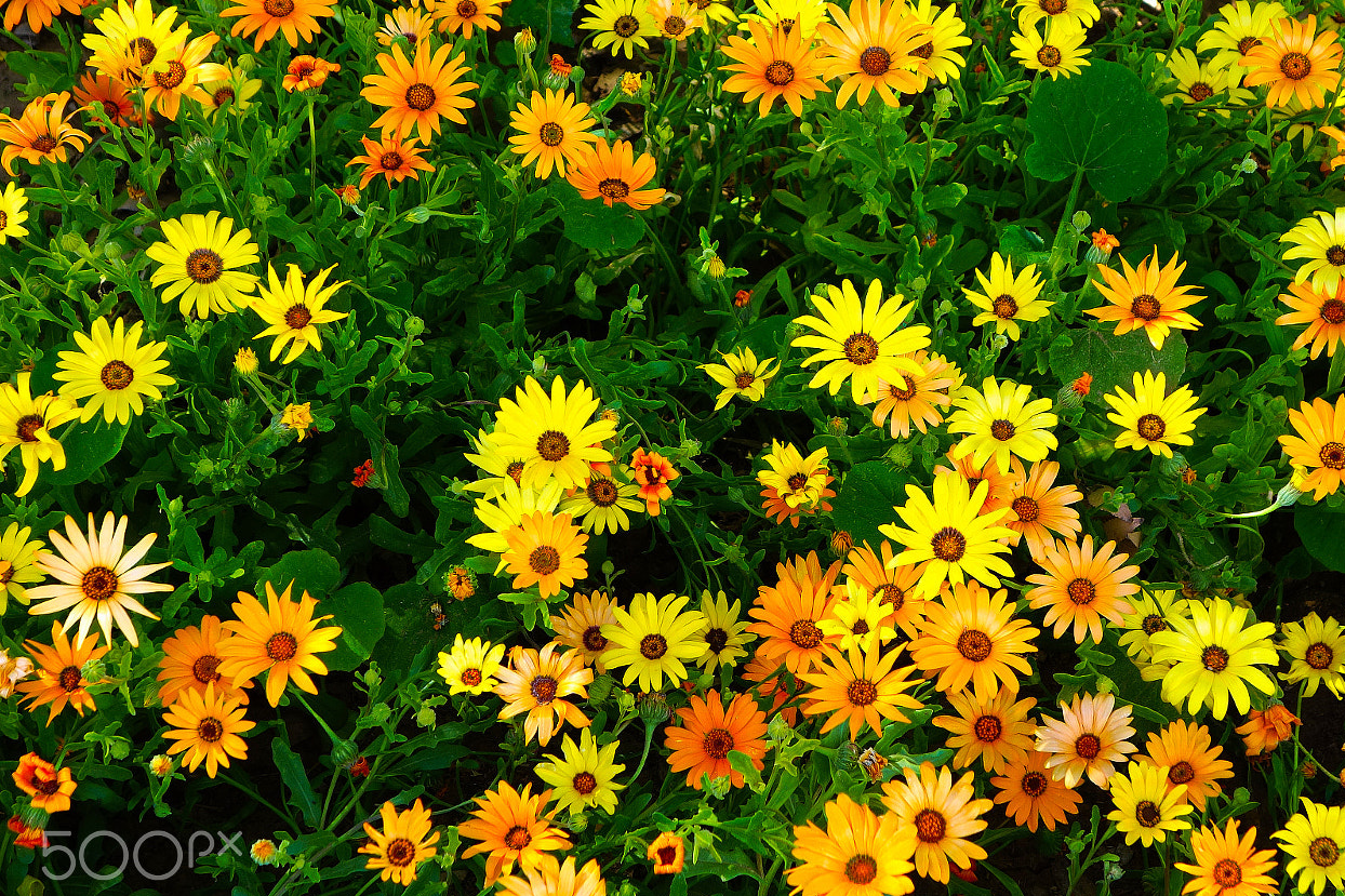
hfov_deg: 28.0
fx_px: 2689
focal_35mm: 72
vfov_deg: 18.9
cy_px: 422
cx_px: 839
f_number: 5
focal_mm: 20.85
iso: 100
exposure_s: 1/100
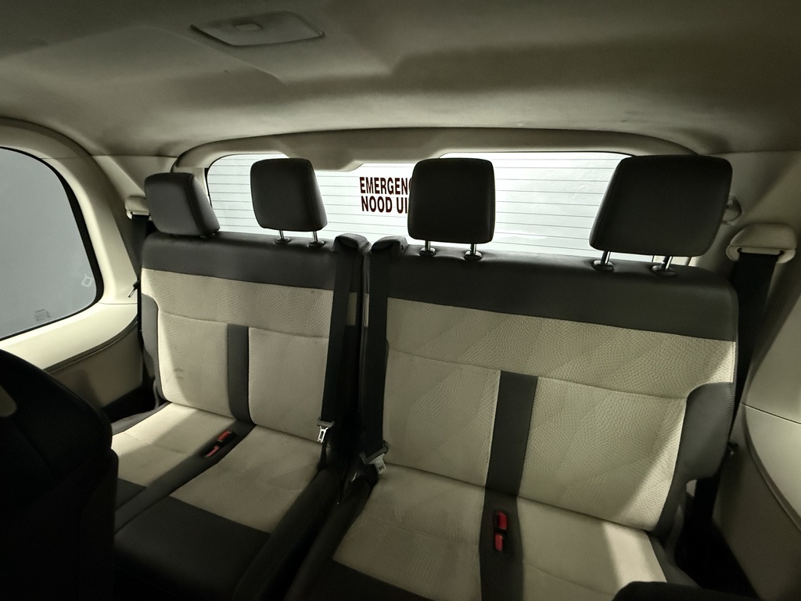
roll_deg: -0.4
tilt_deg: -20.5
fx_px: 324
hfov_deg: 102.1
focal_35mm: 14
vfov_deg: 85.7
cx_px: 400
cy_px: 300
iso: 1600
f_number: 2.2
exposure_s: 1/33
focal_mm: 2.22
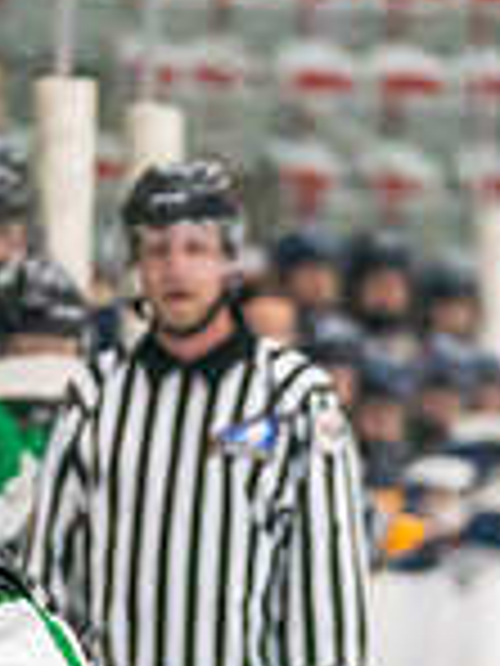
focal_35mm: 618
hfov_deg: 2.4
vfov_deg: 3.2
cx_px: 72
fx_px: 11902
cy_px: 1116
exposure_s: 1/1250
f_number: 2.8
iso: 3200
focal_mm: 125
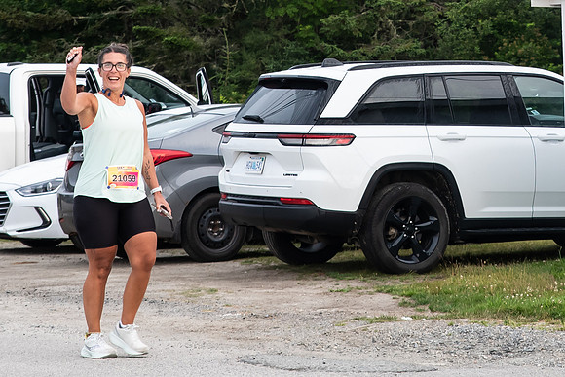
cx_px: 466
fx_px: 2464
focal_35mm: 157
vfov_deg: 8.7
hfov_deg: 13.0
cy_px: -74
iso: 800
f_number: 3.2
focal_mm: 56
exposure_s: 1/250
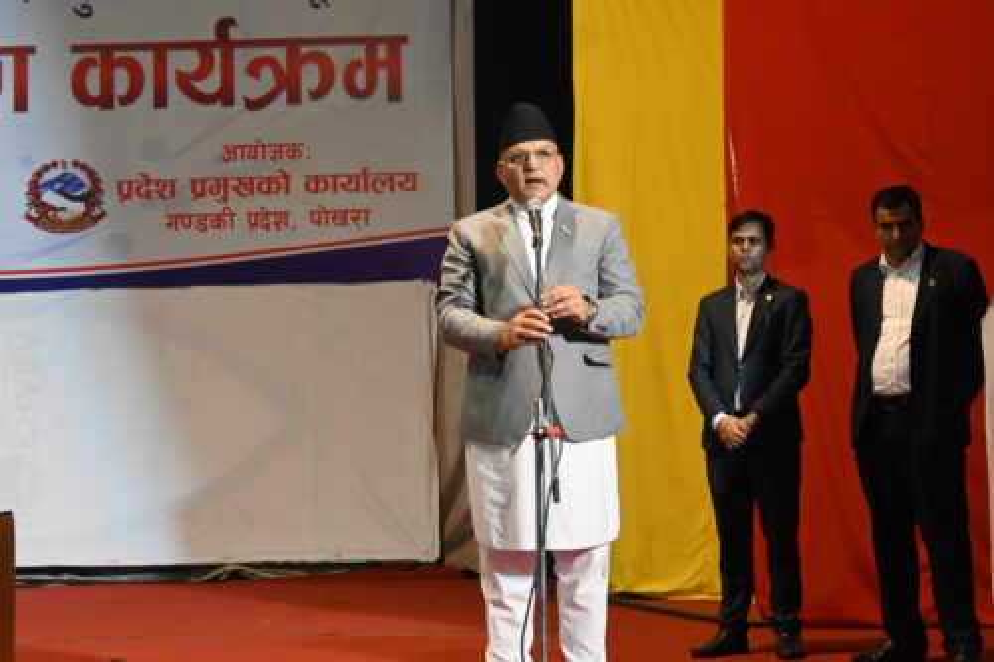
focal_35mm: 75
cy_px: 331
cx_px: 497
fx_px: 2070
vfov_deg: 18.2
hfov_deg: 27.0
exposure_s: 1/80
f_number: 6.3
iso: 3200
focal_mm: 50
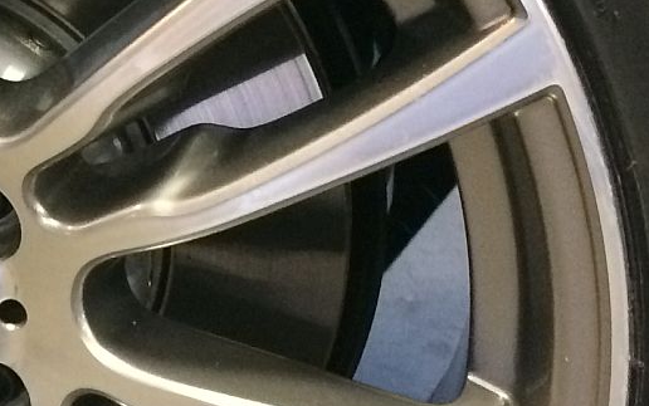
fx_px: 2159
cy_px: 177
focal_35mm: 122
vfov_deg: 10.7
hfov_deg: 16.5
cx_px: -91
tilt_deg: -21.6
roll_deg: -2.0
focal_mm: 4.15
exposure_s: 1/25
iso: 320
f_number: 2.2
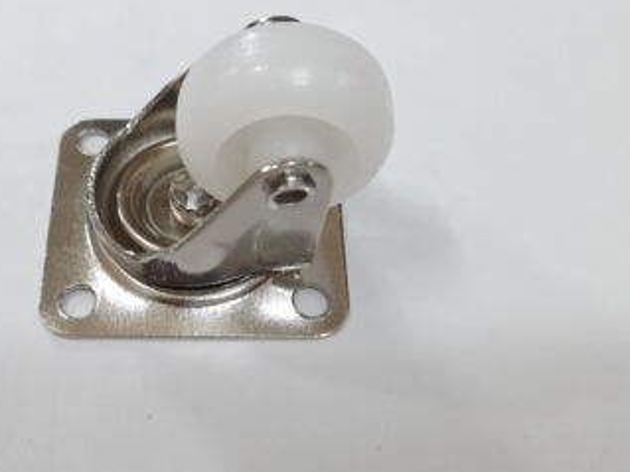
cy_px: 219
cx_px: 199
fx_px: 855
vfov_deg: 30.8
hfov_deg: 39.9
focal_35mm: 47
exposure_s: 1/33
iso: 200
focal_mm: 4.6
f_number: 2
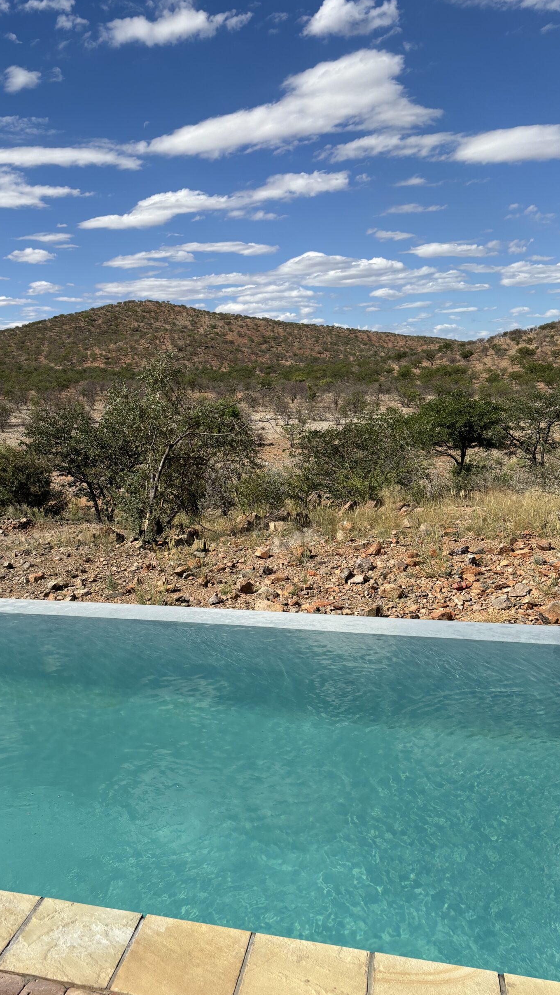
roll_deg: +0.5
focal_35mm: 30
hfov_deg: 38.5
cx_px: 190
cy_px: 485
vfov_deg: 64.3
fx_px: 792
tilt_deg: -7.1
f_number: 1.6
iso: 50
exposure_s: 1/5952
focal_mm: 5.96
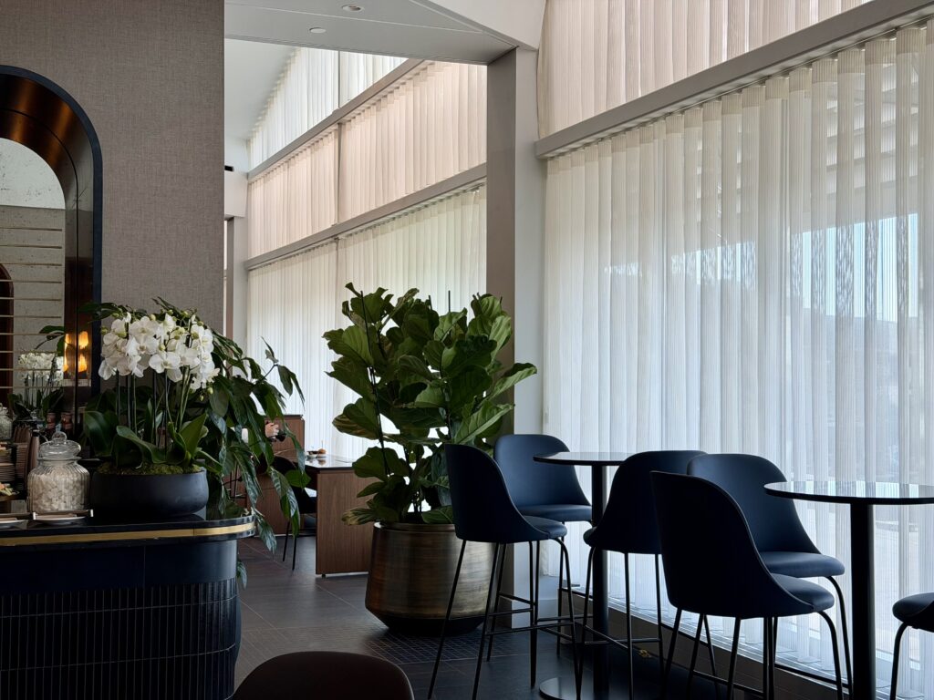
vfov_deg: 30.3
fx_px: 1295
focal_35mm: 48
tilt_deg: +1.4
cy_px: 350
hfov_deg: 39.7
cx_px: 467
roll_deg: -0.1
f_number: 1.78
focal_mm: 6.76
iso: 50
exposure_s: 1/167
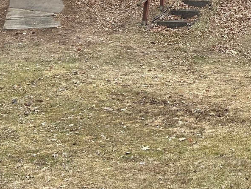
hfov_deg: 20.1
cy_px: -54
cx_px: 316
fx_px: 653
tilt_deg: +6.3
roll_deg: -0.9
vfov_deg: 15.6
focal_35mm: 90
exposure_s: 1/1553
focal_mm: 5.7
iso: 50
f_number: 1.5
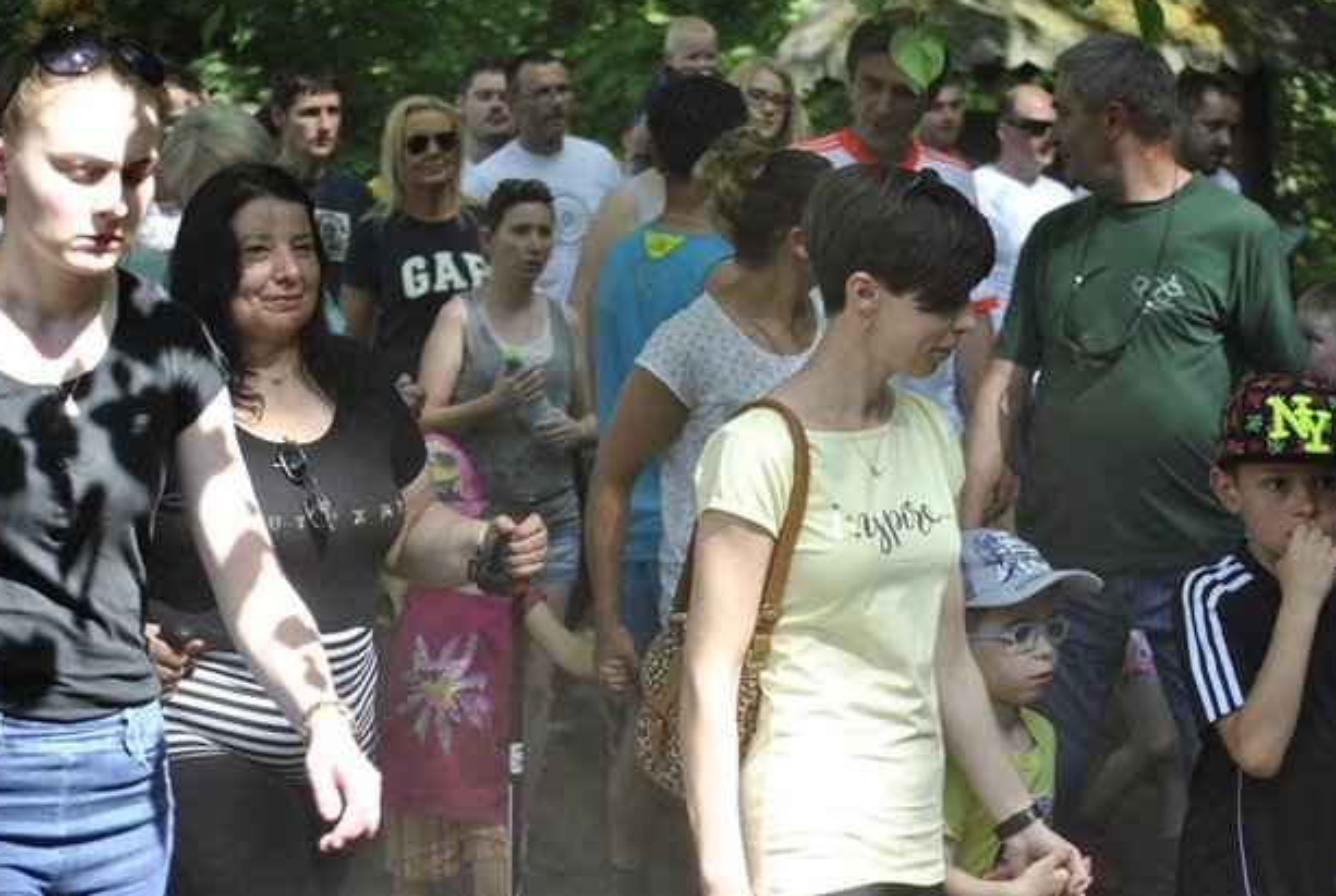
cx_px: 645
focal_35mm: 88
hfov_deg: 23.2
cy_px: 427
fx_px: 3254
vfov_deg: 15.7
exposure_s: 1/500
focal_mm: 55
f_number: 4
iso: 500
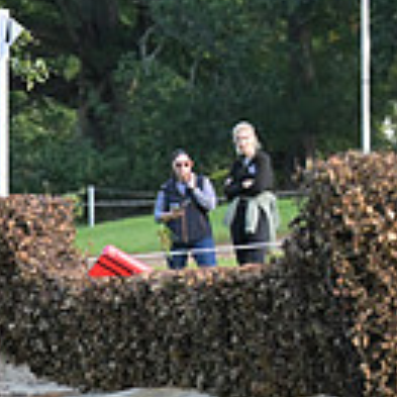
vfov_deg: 4.1
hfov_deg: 4.0
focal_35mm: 432
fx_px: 5605
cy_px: 368
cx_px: -421
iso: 3200
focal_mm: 115
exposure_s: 1/1250
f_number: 5
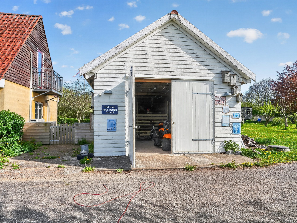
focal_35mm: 21
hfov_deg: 78.9
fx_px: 180
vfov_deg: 63.4
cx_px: 138
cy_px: 114
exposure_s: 1/1600
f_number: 8
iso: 400
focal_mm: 19
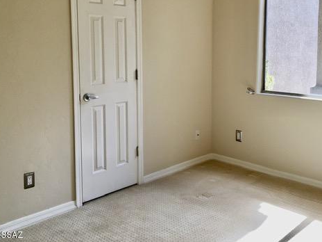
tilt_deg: -5.4
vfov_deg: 35.6
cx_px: 179
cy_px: 82
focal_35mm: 40
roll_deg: +0.1
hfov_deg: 46.7
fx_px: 372
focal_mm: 4.15
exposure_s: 1/141
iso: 25
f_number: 2.2
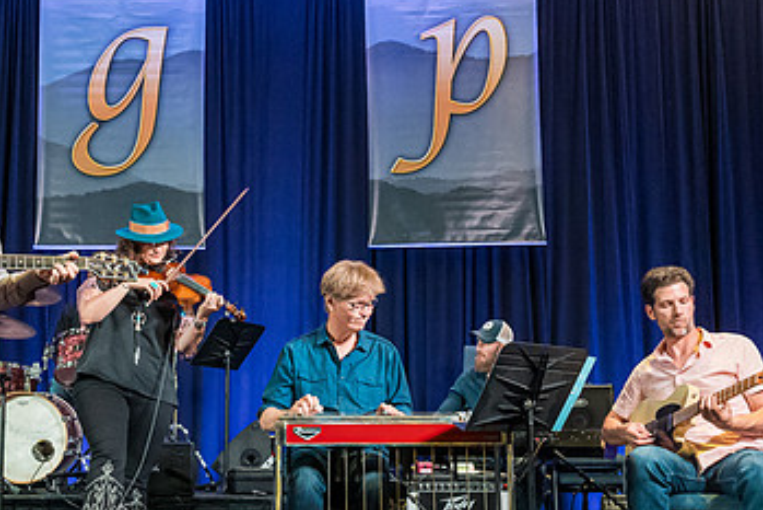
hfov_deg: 36.5
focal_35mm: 54
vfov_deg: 24.9
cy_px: 344
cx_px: 254
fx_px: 1145
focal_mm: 24
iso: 6400
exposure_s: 1/200
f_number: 5
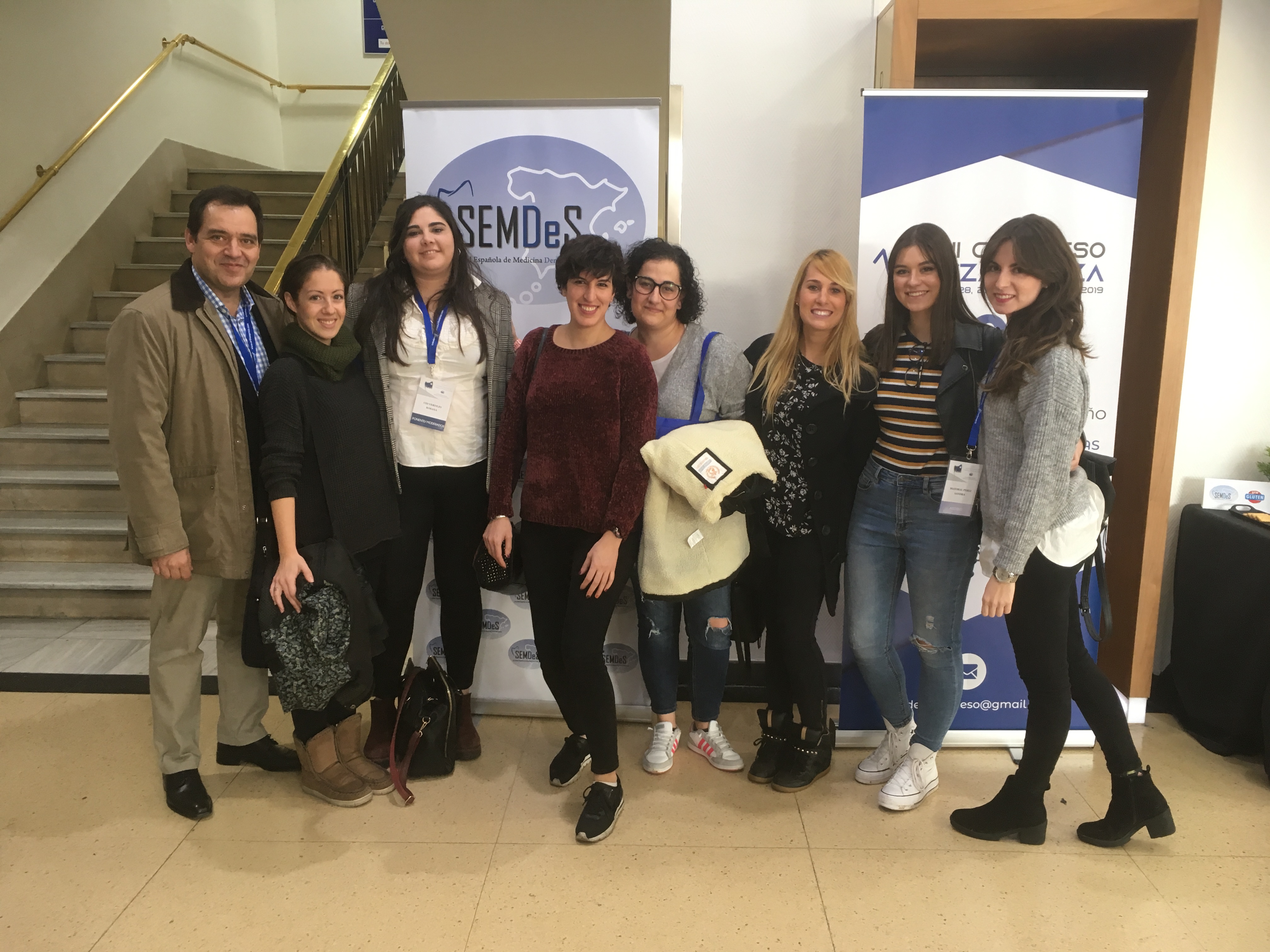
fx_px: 1064
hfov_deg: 61.7
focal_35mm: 29
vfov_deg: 48.2
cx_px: 635
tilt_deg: -12.5
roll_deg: +0.0
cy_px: 476
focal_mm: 4.15
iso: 100
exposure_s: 1/33
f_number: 2.2
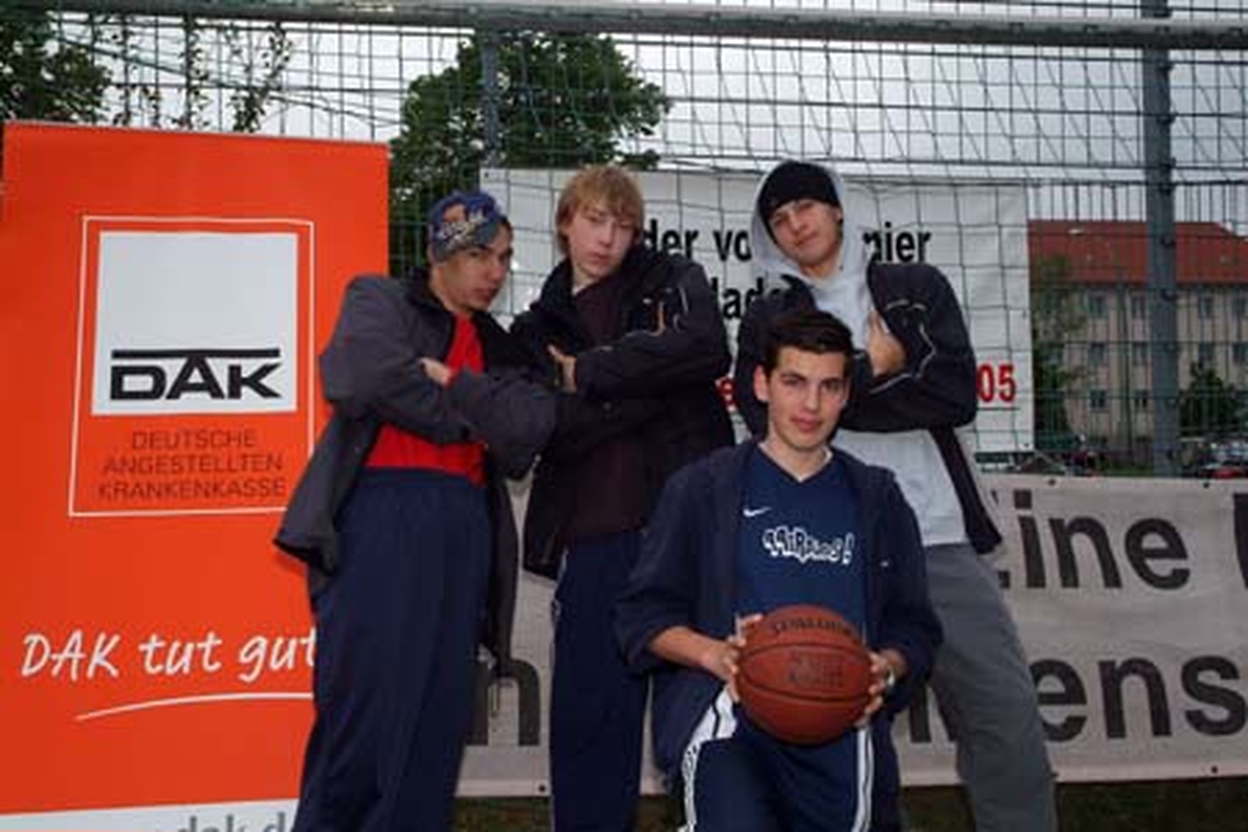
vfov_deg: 30.5
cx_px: 624
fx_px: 1525
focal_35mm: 44
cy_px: 416
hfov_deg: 44.5
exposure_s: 1/125
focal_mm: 29
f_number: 16
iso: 400
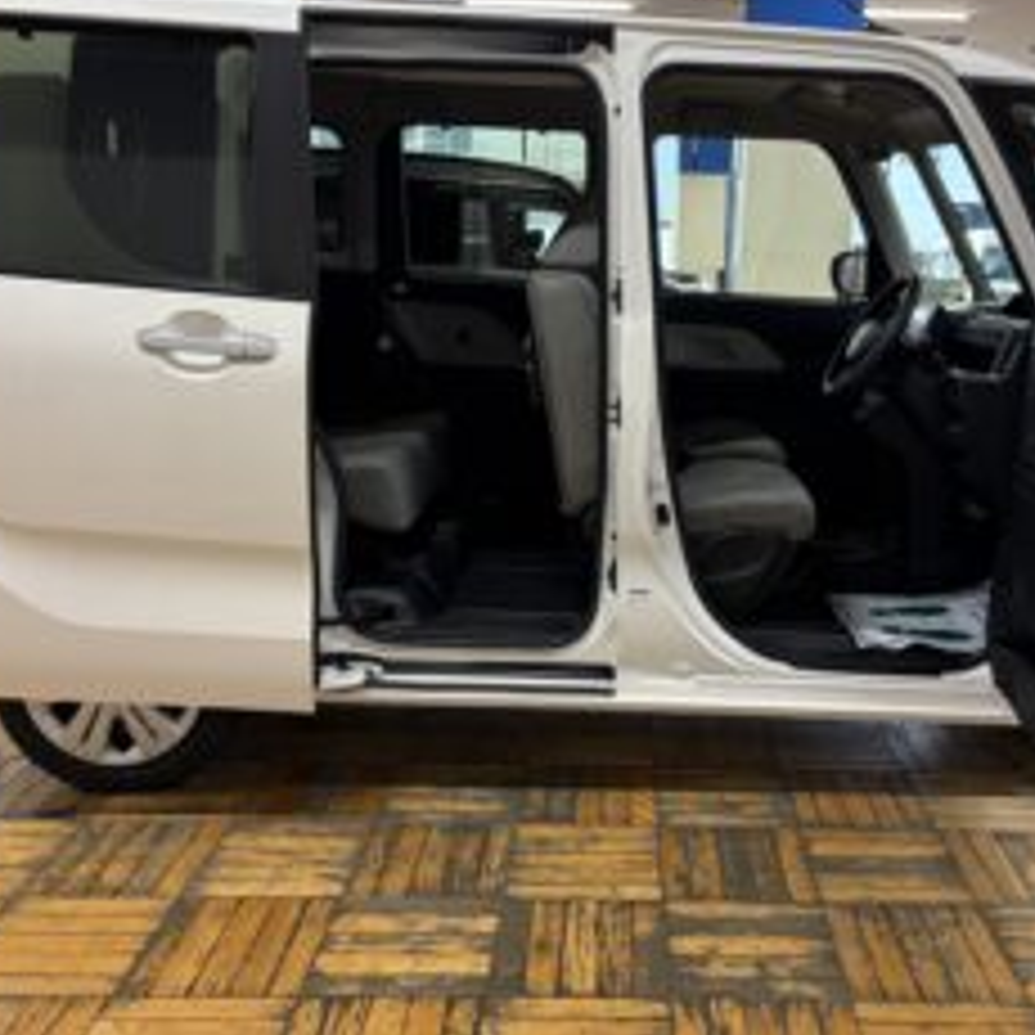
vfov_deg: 47.1
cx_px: 648
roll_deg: -0.9
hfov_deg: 46.8
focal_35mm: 35
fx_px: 1184
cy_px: 448
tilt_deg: -8.6
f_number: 1.6
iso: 125
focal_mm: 5.96
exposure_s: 1/50
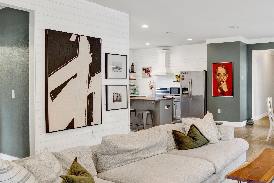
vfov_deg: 38.8
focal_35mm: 34
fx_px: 259
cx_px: 193
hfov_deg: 54.1
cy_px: 84
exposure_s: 1/1.25
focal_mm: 20
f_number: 11
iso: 200
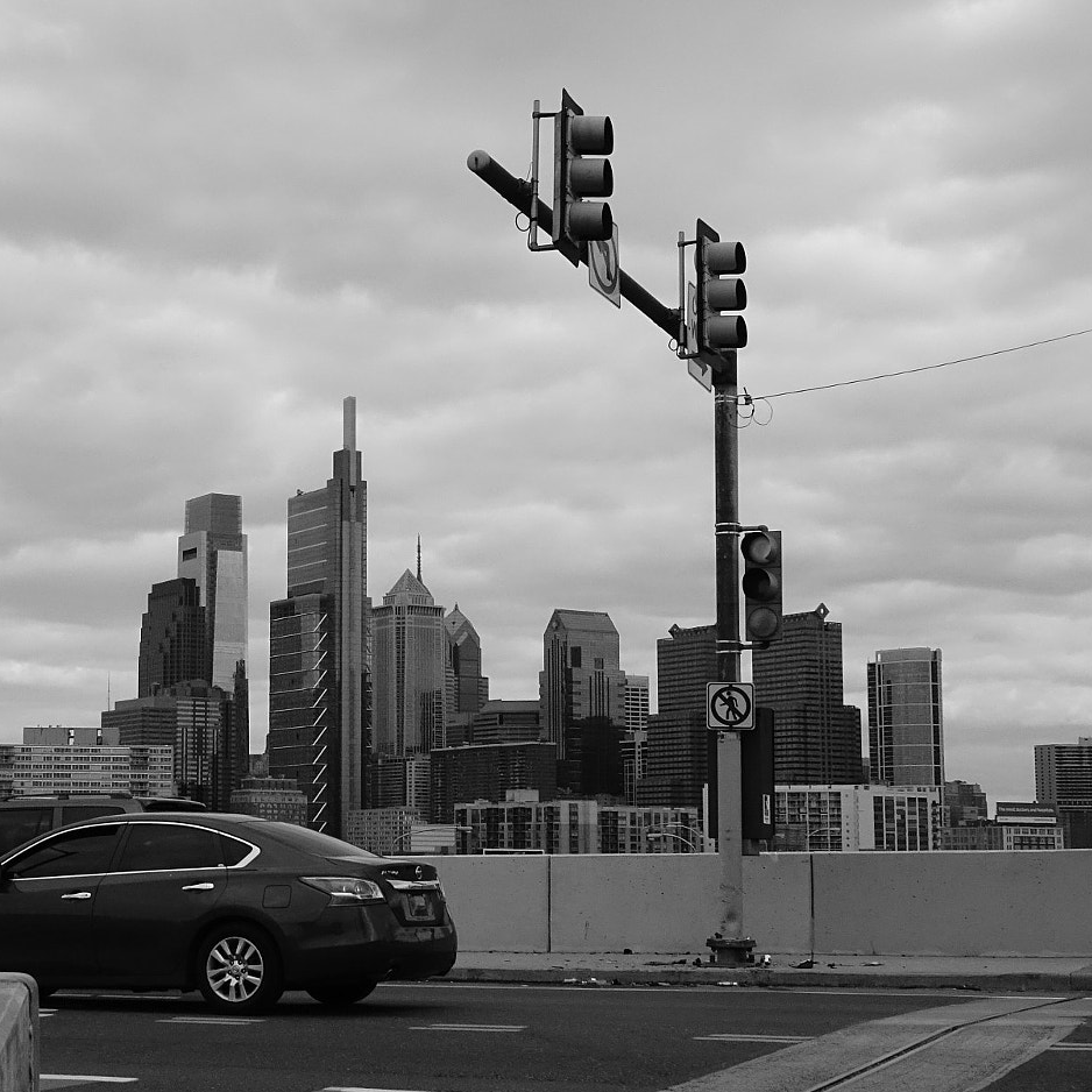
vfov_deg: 29.5
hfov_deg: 28.8
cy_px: 611
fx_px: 2070
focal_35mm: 58
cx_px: 199
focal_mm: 14.65
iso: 1000
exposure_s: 1/5000
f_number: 5.6
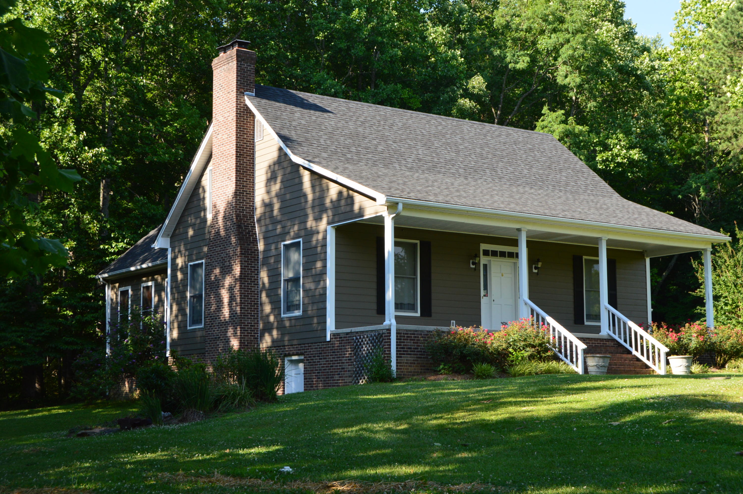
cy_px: 247
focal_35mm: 57
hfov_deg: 35.1
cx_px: 372
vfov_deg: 23.7
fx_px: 1175
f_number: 10
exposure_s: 1/200
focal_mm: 38
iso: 400
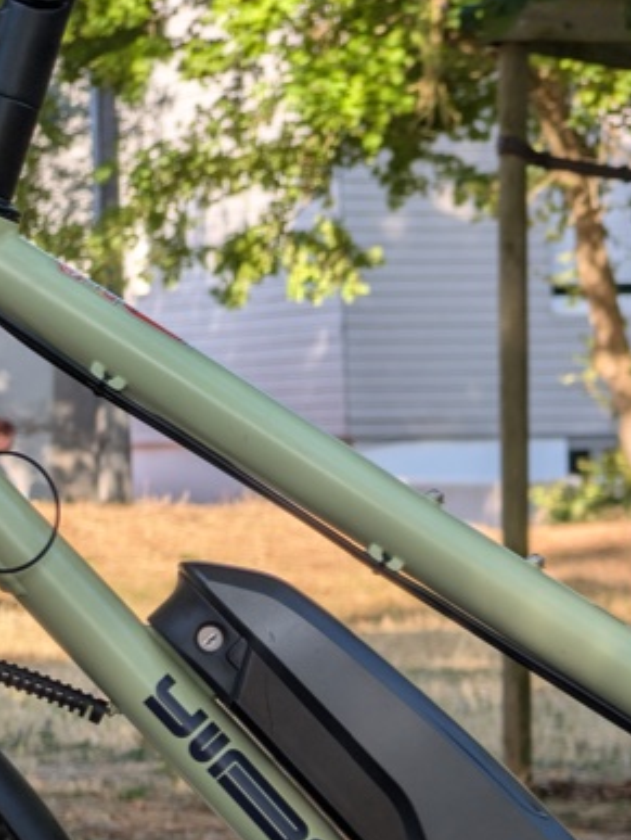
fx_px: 6212
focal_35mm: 256
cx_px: 613
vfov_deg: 7.7
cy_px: 890
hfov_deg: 5.8
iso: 69
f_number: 2.8
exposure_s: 1/445
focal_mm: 17.91
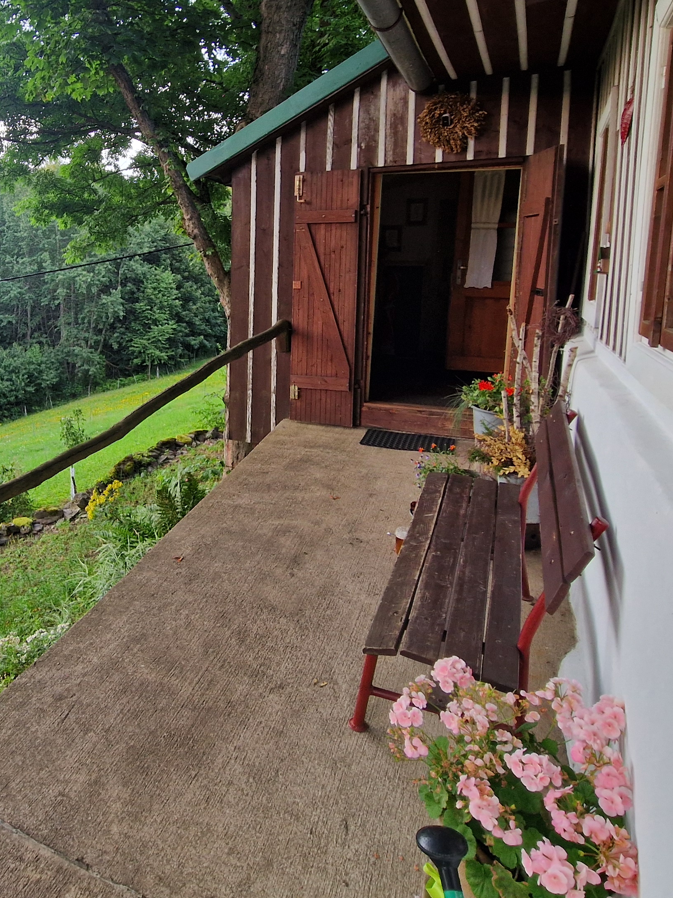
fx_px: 622
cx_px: 118
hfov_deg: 52.5
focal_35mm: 24
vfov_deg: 70.6
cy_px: 344
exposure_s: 1/50
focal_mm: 2.2
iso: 80
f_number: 2.2
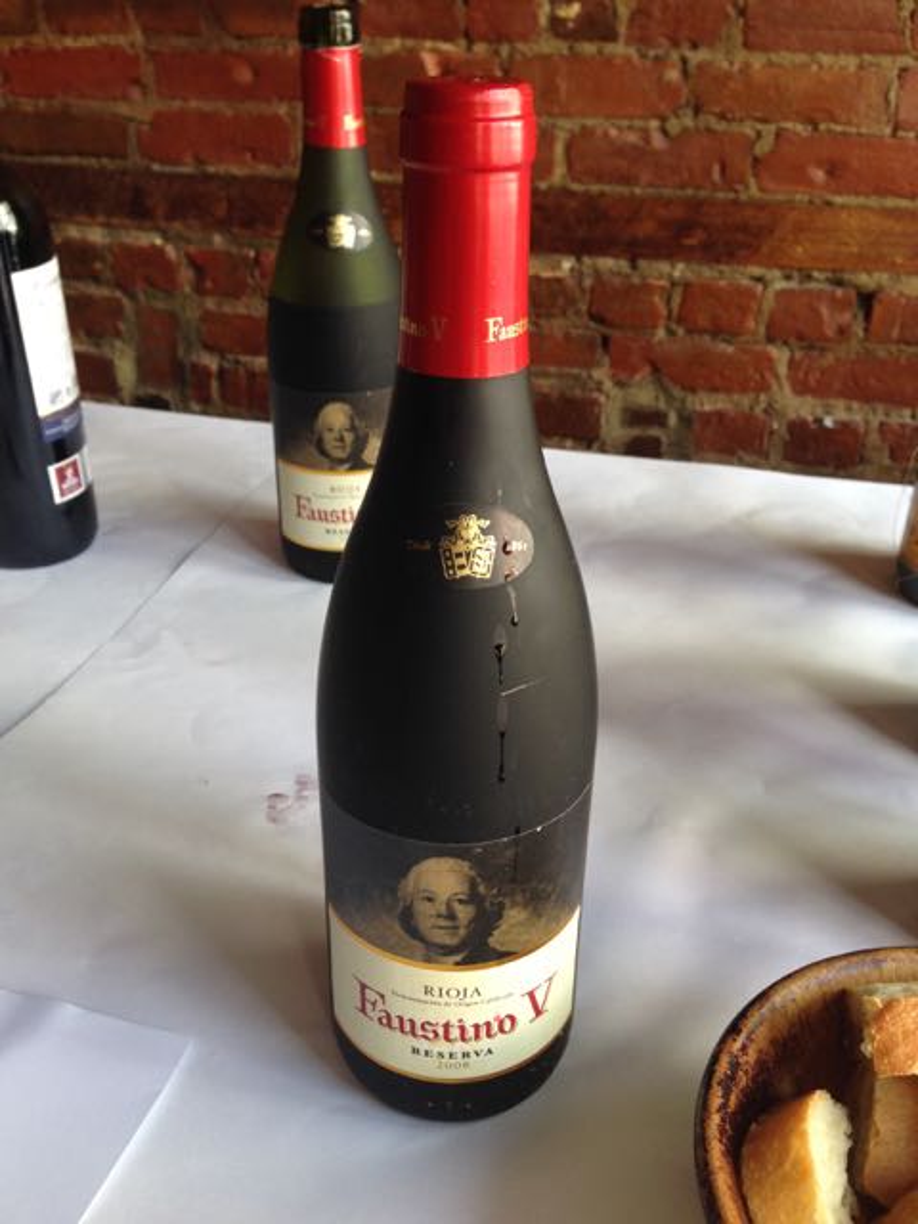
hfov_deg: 42.9
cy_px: 612
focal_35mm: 33
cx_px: 459
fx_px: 1167
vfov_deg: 55.4
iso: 50
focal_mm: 4.12
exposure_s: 1/30
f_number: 2.4
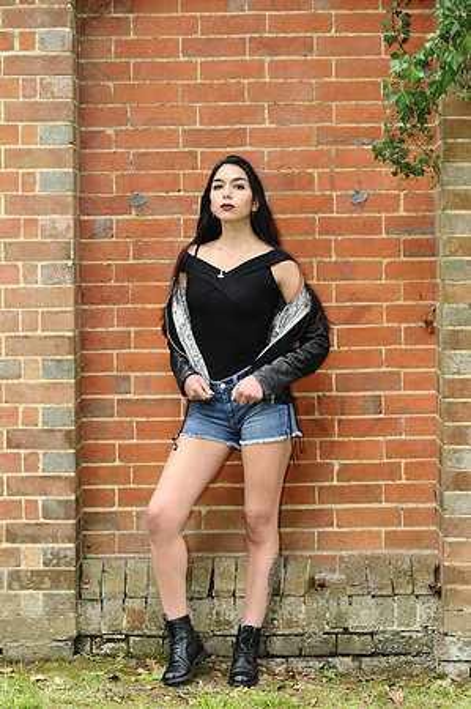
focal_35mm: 120
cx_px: 236
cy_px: 354
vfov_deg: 17.1
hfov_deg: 11.4
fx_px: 2360
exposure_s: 1/250
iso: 640
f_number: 4
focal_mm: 80
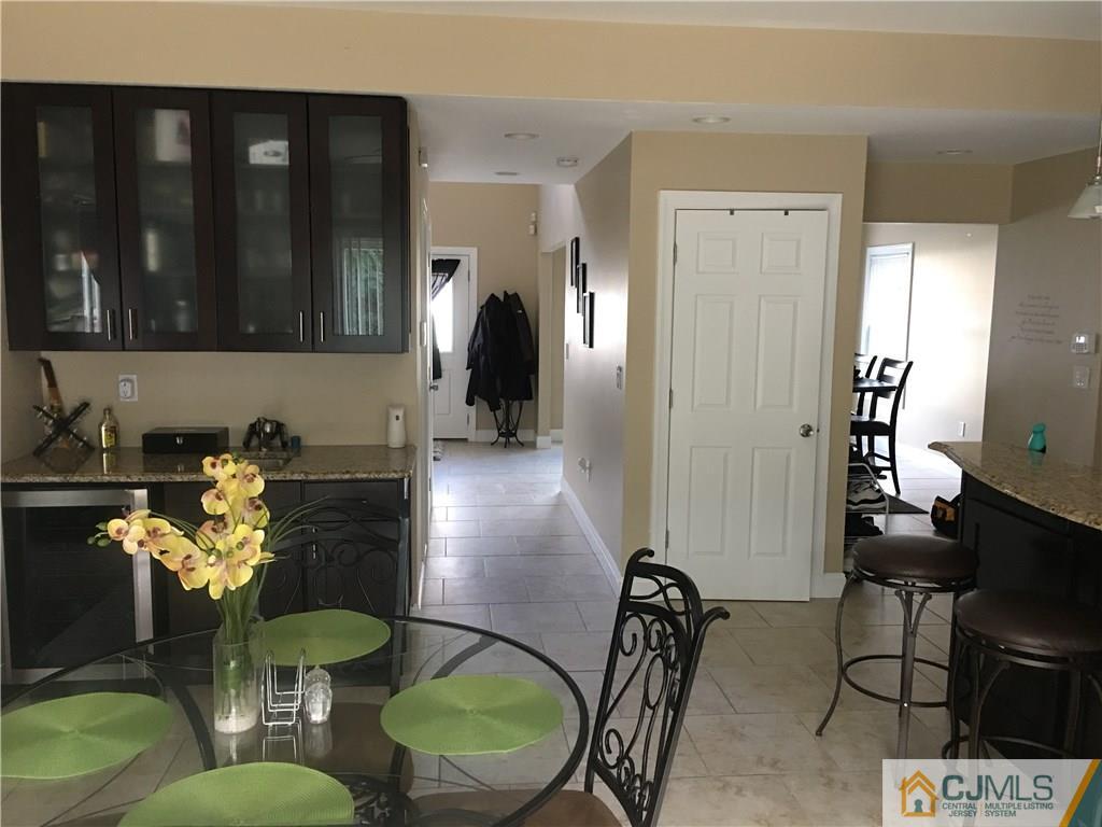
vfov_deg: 48.2
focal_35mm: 29
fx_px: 923
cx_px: 551
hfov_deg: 61.7
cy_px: 414
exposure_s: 1/15
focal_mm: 4.15
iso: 100
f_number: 2.2
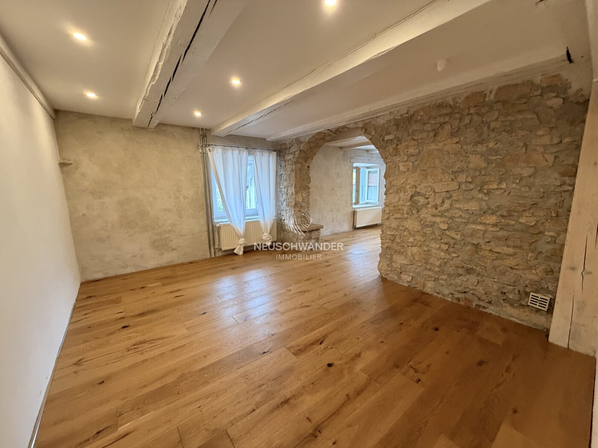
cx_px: 299
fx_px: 242
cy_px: 224
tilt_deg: -9.3
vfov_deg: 85.7
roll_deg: +0.9
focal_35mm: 14
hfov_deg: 102.1
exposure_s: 1/50
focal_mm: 2.22
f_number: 2.2
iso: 400
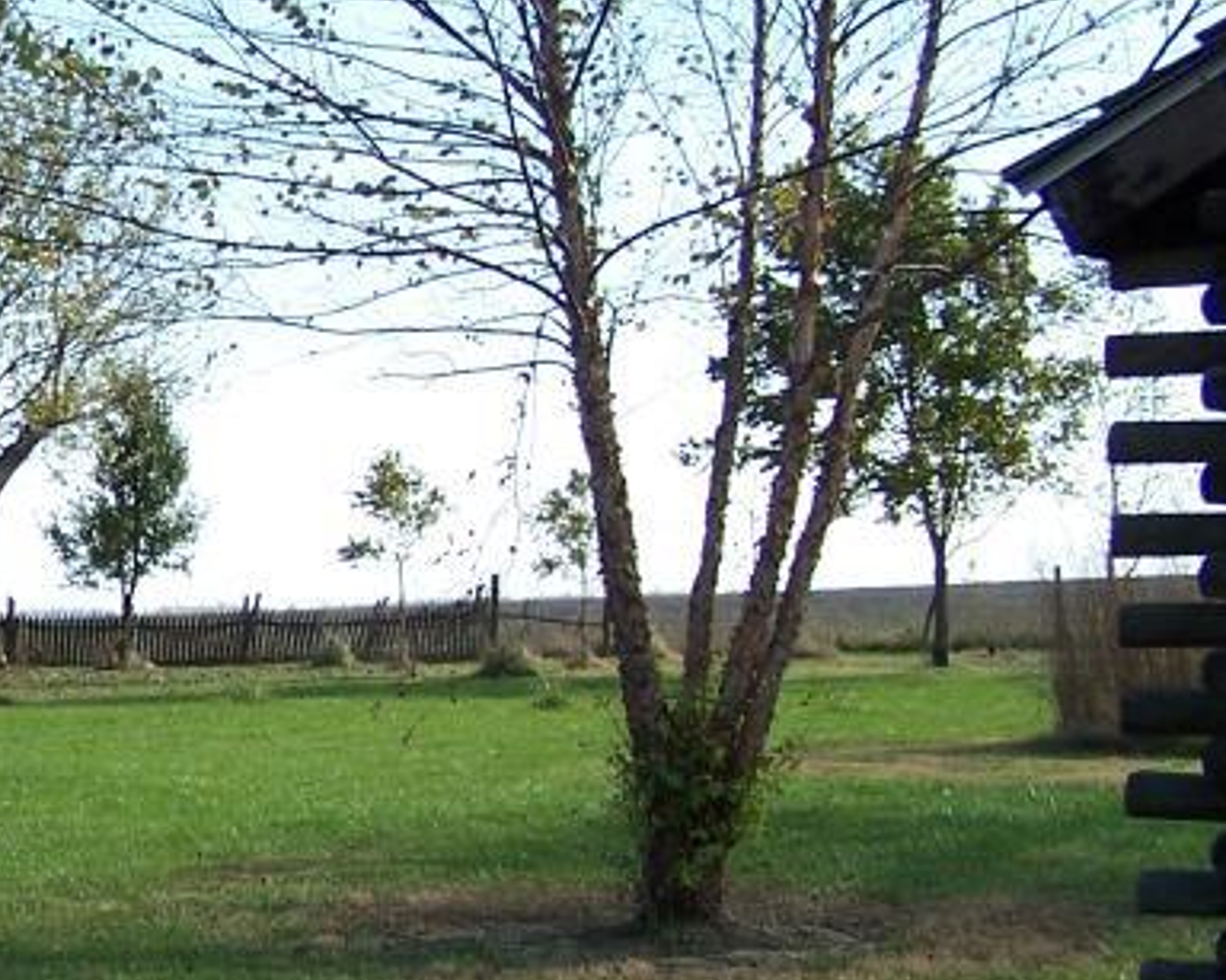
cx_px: -137
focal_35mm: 99
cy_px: 546
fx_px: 3591
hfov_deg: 18.6
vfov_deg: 15.5
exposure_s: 1/750
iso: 80
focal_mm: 6.3
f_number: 2.8
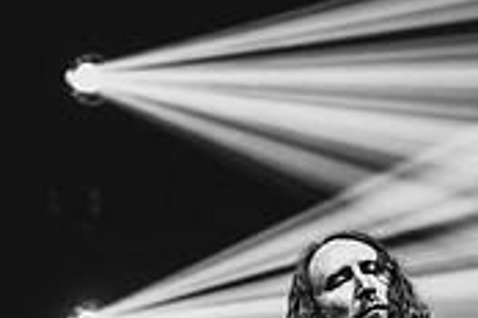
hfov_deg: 5.9
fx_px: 4634
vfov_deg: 3.9
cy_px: 410
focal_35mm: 349
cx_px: 176
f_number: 4
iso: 1600
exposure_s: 1/250
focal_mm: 105
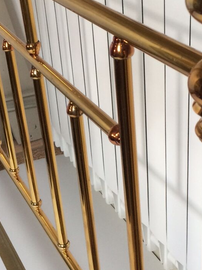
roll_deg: +8.1
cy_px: 158
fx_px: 521
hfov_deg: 21.9
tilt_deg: -32.9
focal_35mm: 67
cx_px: 70
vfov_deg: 28.9
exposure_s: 1/33
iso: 160
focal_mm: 4.15
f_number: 2.2
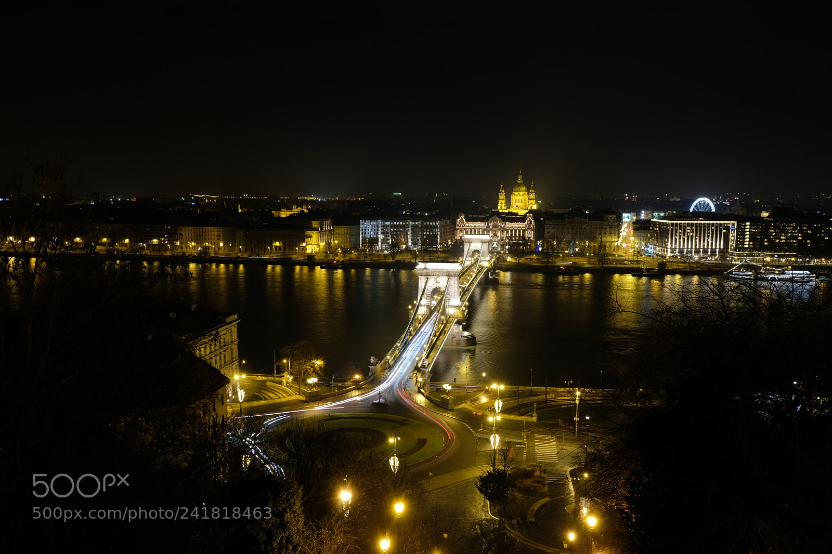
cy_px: 277
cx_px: 416
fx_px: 670
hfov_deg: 63.7
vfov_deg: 44.9
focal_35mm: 29
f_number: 7.1
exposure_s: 4
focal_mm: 19.6
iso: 200
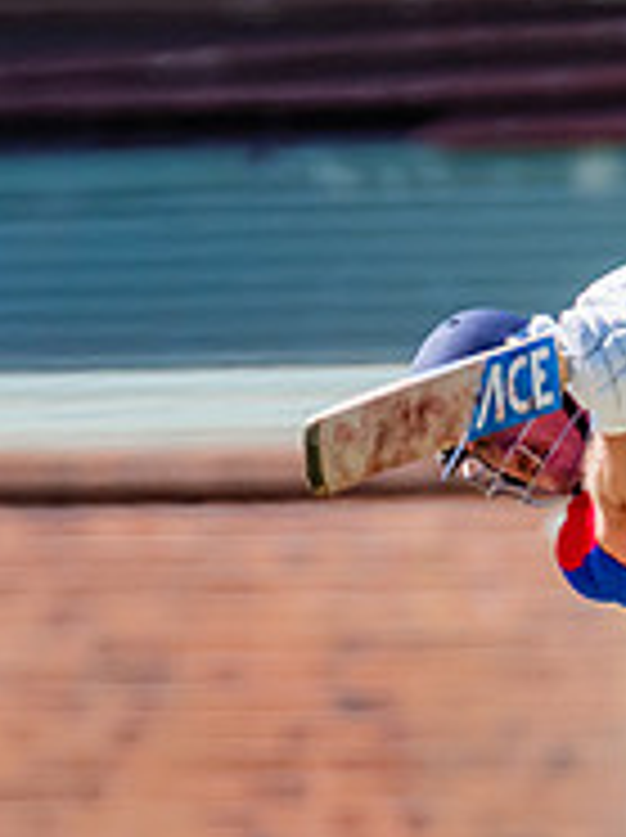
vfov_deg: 0.8
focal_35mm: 2625
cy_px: 740
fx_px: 63440
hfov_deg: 0.6
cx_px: 876
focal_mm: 600
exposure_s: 1/2000
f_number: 7.1
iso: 640
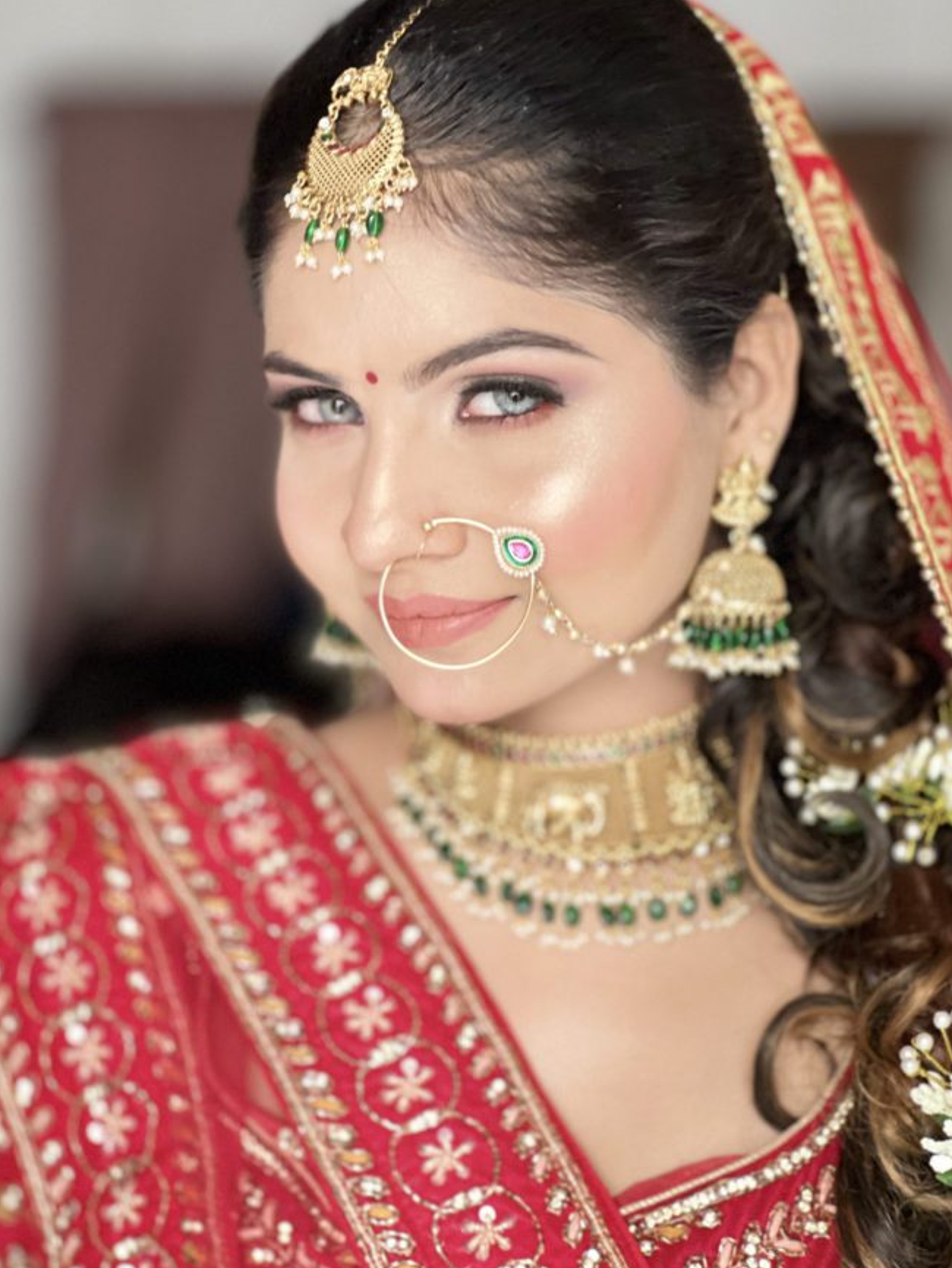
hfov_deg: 16.2
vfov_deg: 21.5
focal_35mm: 91
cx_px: 532
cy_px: 534
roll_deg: -2.0
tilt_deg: -11.5
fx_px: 3335
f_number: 2.8
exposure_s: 1/40
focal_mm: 9
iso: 400
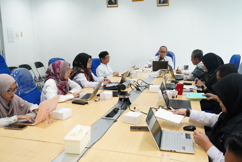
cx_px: 121
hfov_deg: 58.7
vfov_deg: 41.1
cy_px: 81
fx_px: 215
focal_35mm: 32
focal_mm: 32
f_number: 6.3
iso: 6400
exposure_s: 1/125
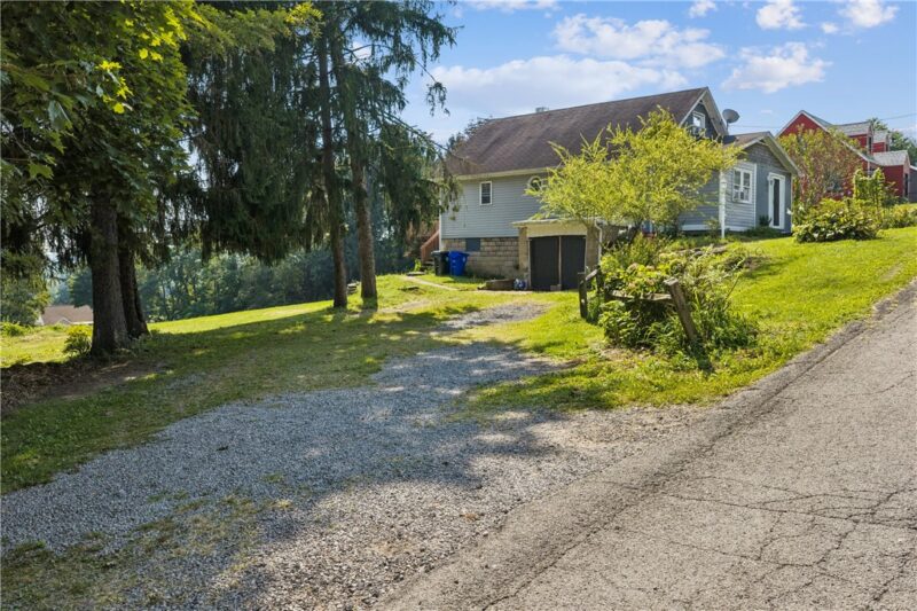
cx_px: 458
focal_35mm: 28
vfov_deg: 46.4
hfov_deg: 65.5
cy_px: 306
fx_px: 713
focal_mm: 14.4
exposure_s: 1/1600
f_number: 2.8
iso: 400
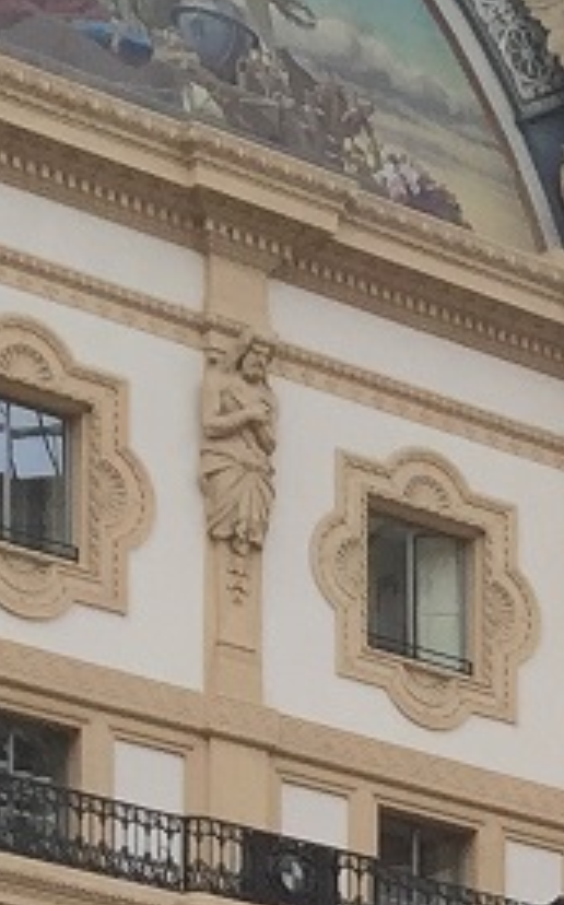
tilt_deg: +6.3
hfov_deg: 6.6
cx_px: 1682
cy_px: 1807
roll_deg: +0.5
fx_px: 4485
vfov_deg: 10.6
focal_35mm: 182
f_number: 2.2
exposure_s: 1/201
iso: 32
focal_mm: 4.15
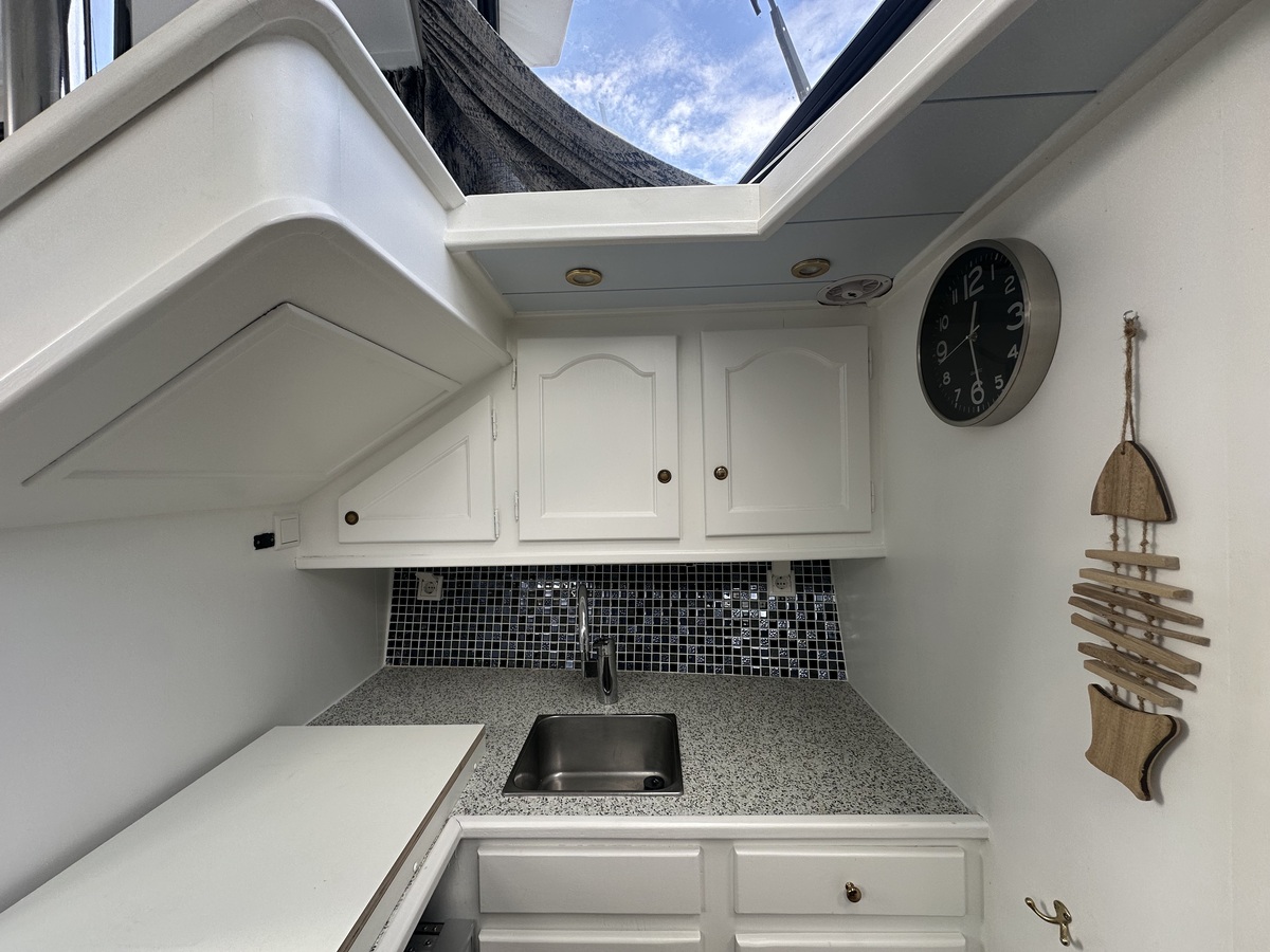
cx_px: 635
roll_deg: +0.4
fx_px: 514
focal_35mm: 14
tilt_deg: -1.0
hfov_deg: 102.1
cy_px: 476
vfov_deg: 85.7
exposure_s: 1/99
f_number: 2.2
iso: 50
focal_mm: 2.22
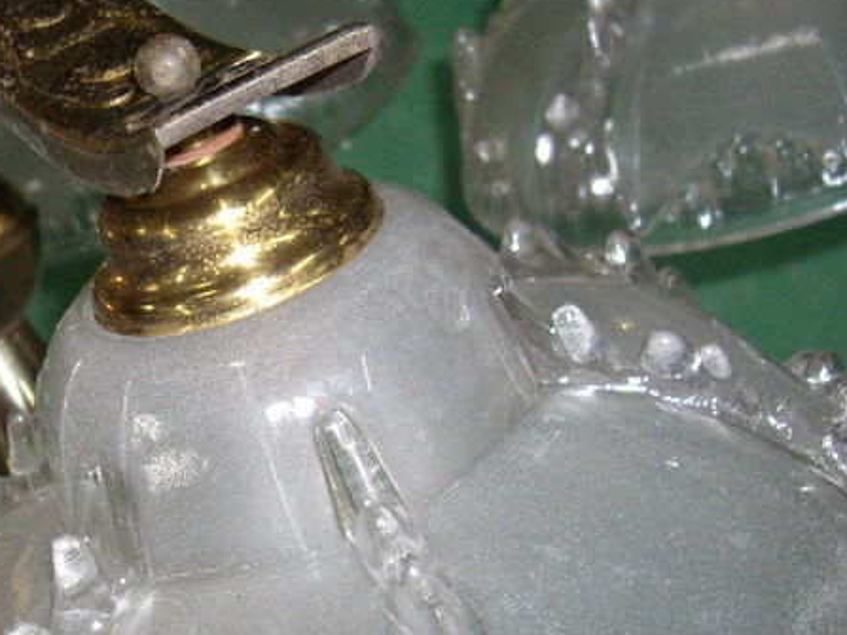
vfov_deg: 17.3
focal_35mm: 85
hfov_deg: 22.8
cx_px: 193
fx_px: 2079
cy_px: 455
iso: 400
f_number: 2.8
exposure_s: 1/40
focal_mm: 7.9
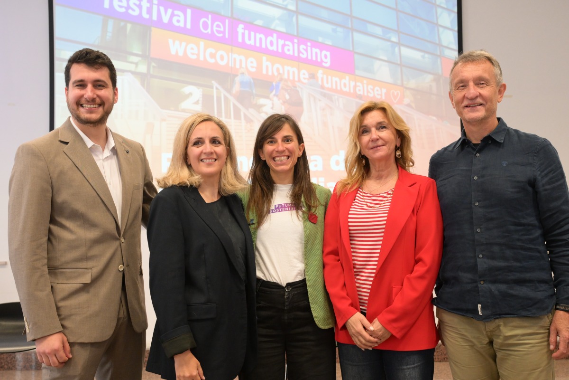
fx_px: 569
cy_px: 190
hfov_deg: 53.1
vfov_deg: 36.9
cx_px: 284
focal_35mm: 36
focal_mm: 36
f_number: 5
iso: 2500
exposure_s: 1/100
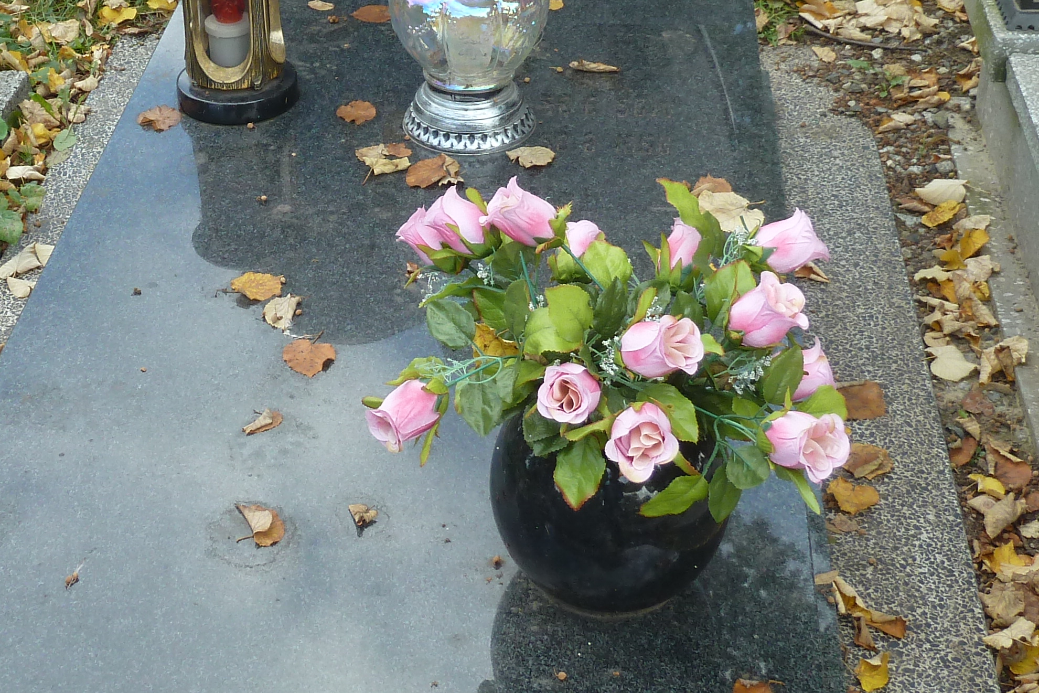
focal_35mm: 63
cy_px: 209
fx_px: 1818
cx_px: 344
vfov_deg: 21.5
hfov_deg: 31.6
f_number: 3.4
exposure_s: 1/125
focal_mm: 5
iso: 80
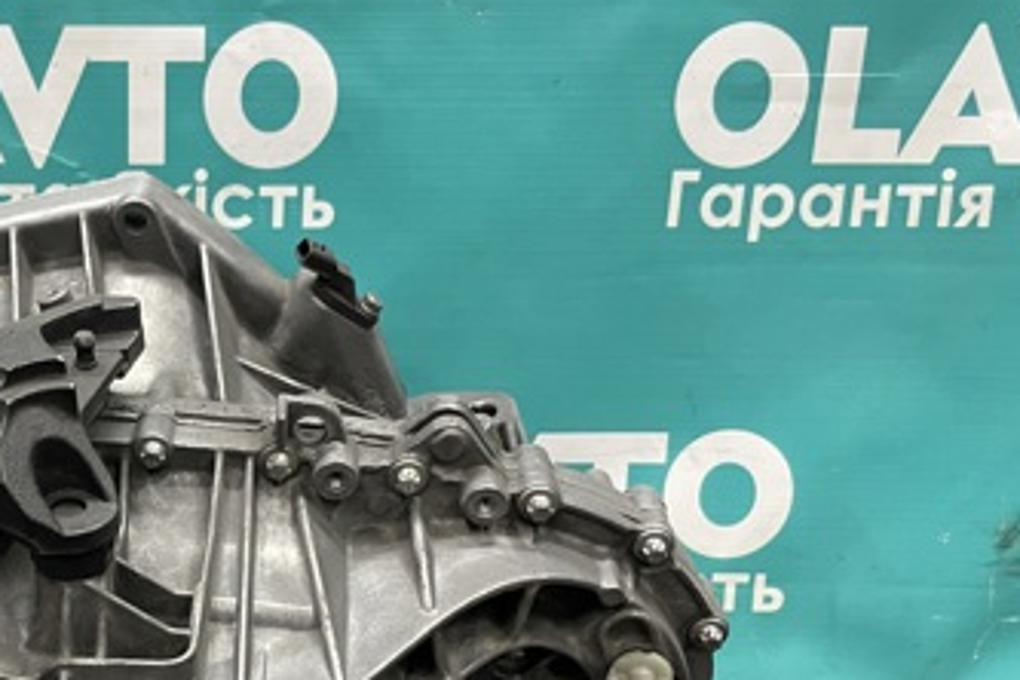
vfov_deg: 25.3
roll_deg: -0.1
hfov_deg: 36.3
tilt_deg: -14.5
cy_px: 593
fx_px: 1473
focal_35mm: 52
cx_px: 141
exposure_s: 1/50
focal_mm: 4.2
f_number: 1.6
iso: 200
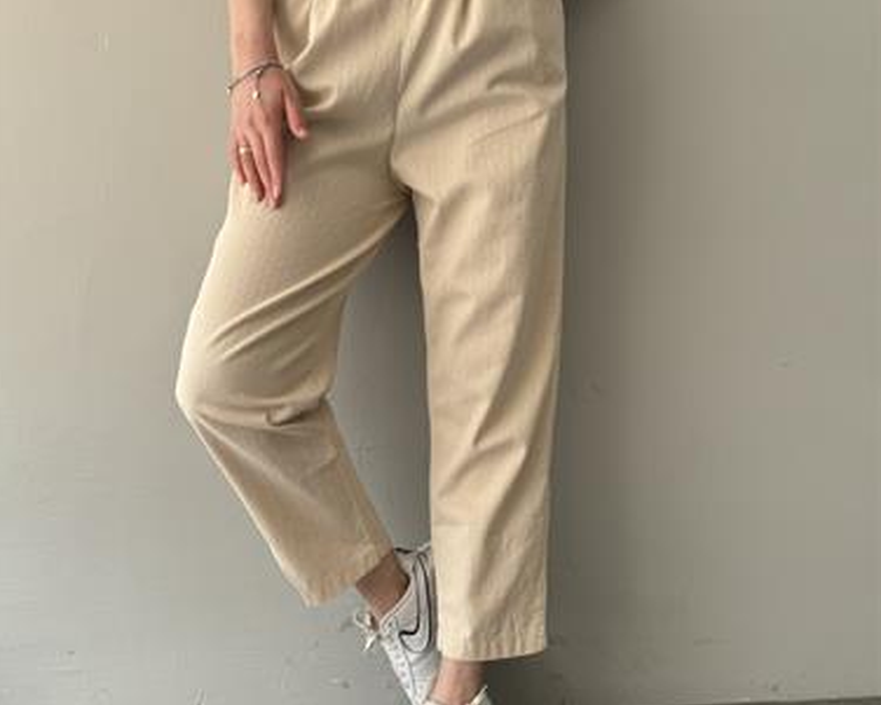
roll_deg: +2.1
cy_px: 371
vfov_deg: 45.8
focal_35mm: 32
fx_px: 835
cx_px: 432
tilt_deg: -3.7
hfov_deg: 55.6
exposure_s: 1/254
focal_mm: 6.76
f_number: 1.78
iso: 64
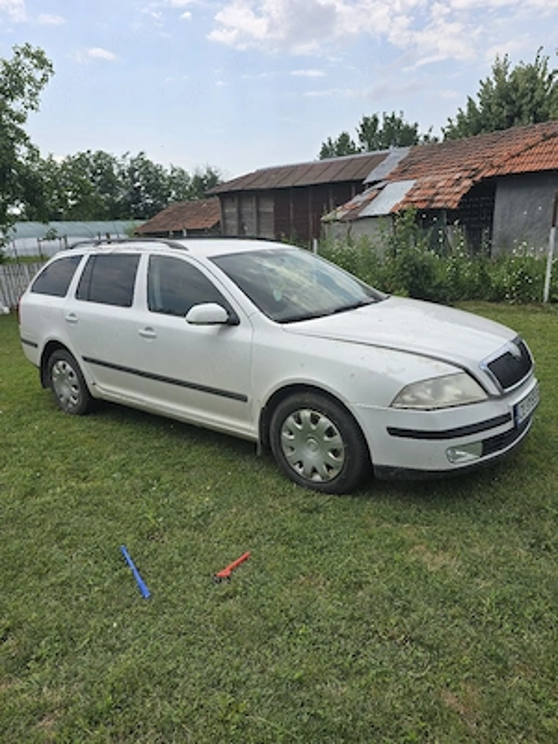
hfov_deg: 58.9
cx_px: 279
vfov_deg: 73.9
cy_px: 372
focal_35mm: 23
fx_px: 494
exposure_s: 1/667
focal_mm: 6.3
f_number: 1.7
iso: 12
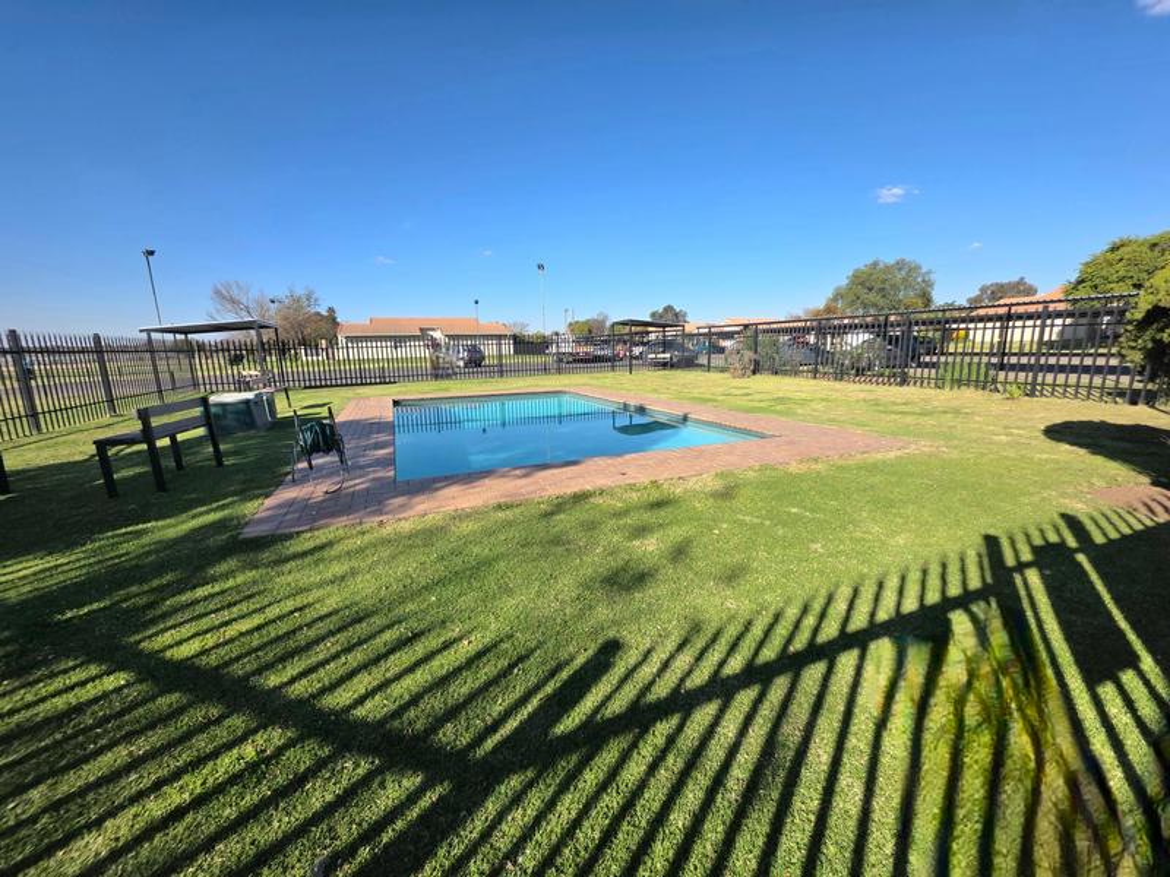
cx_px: 585
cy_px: 438
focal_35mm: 13
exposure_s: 1/2000
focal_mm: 2.2
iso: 50
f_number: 1.9
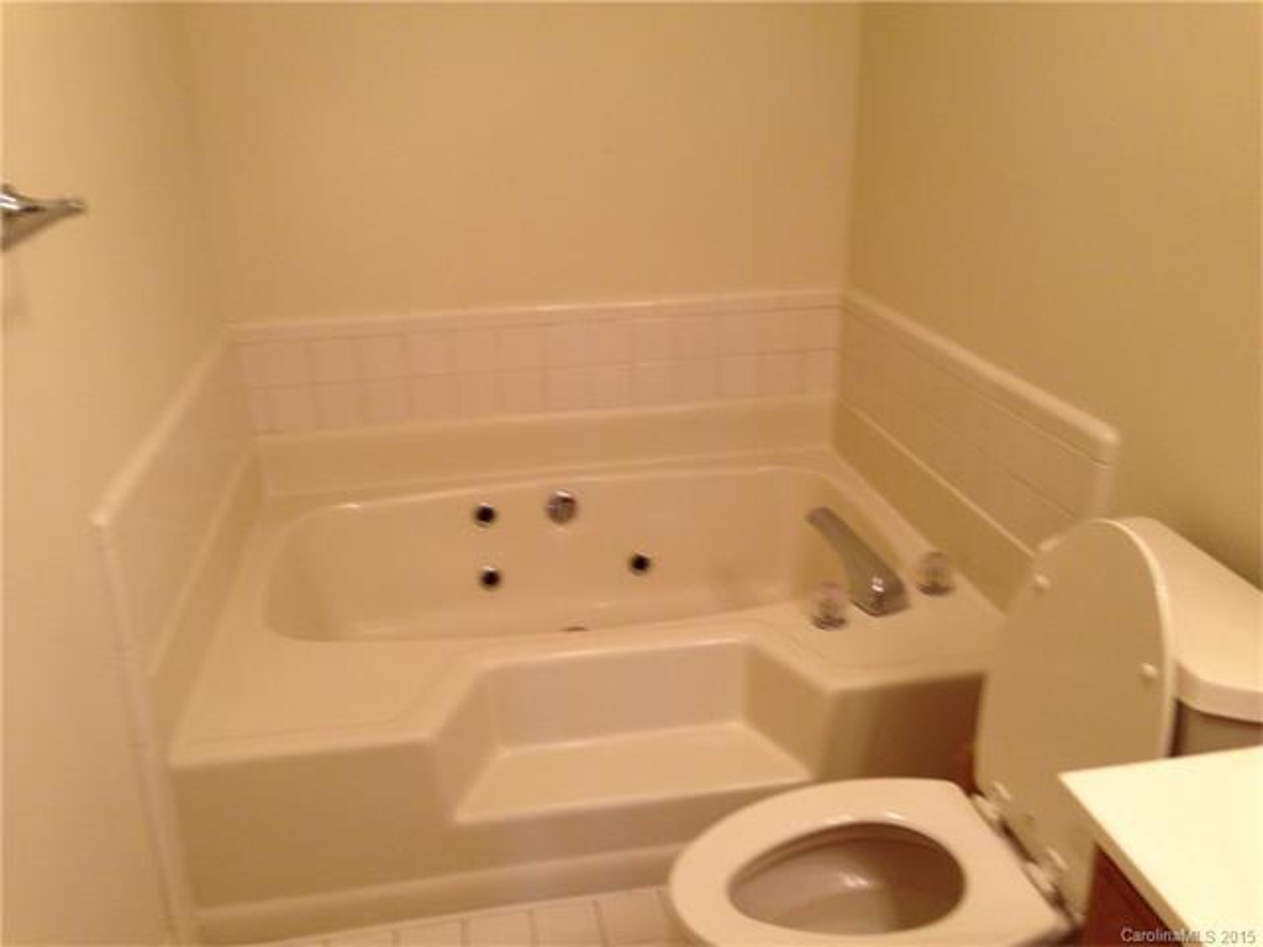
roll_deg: +2.3
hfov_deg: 55.4
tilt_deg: -21.6
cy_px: 474
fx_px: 1204
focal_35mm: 33
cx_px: 632
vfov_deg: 42.9
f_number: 2.4
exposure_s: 1/20
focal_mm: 4.12
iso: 80
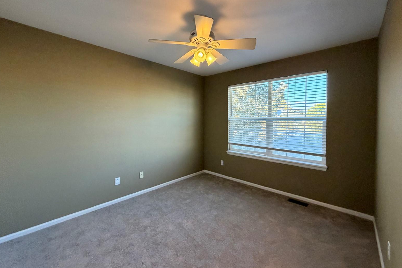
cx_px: 204
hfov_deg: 100.4
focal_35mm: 15
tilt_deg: -2.9
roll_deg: -0.3
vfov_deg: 77.2
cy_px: 124
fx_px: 167
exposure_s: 1/120
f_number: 2.2
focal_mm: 2.22
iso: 320
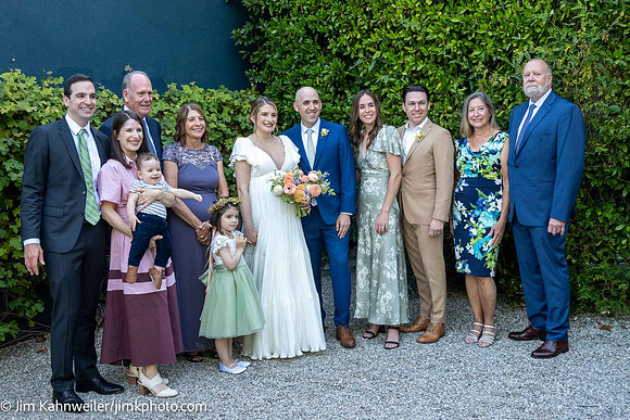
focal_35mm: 44
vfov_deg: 30.5
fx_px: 770
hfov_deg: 44.5
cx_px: 315
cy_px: 210
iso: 200
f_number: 4
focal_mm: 16.21
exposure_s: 1/100
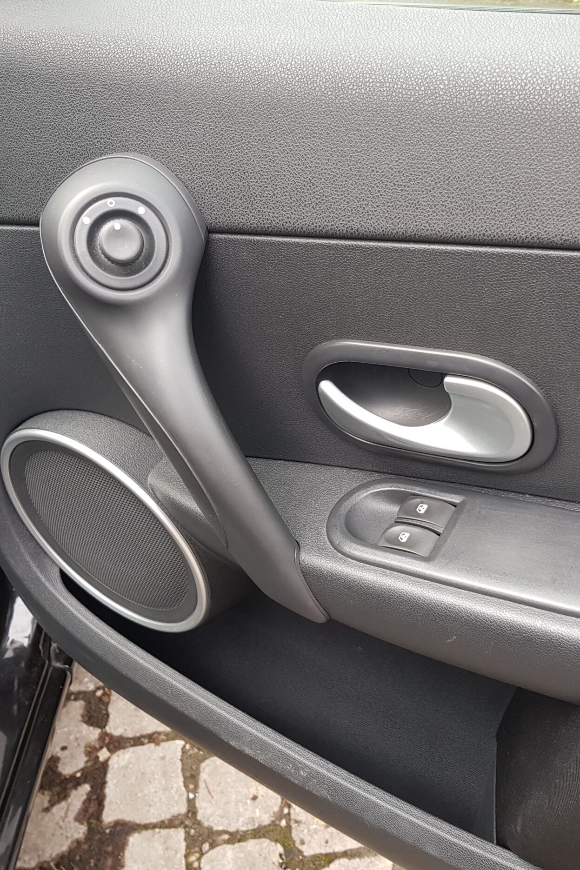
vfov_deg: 51.9
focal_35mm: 37
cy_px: 427
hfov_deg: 35.7
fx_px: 894
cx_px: 361
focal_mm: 4.2
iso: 80
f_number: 1.7
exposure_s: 1/100
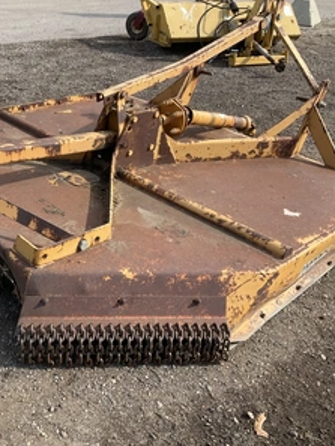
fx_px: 503
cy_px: 222
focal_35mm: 39
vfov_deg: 47.8
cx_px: 69
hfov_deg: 35.7
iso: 25
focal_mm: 3
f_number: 1.8
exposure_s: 1/691
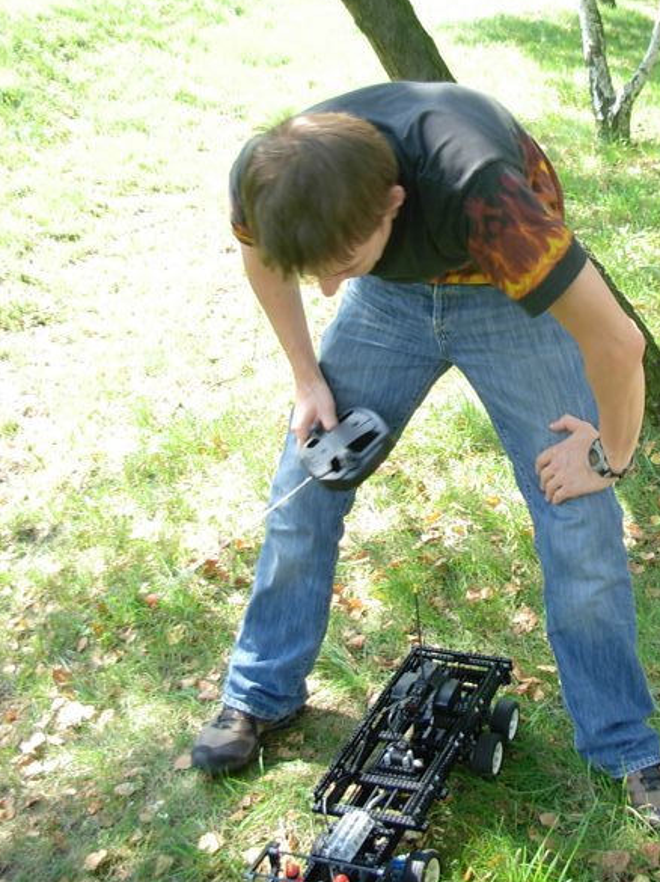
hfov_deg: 27.9
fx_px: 1323
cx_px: 428
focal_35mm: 52
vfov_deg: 36.7
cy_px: 342
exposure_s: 1/80.6
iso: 79
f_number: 2.9
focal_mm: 6.3
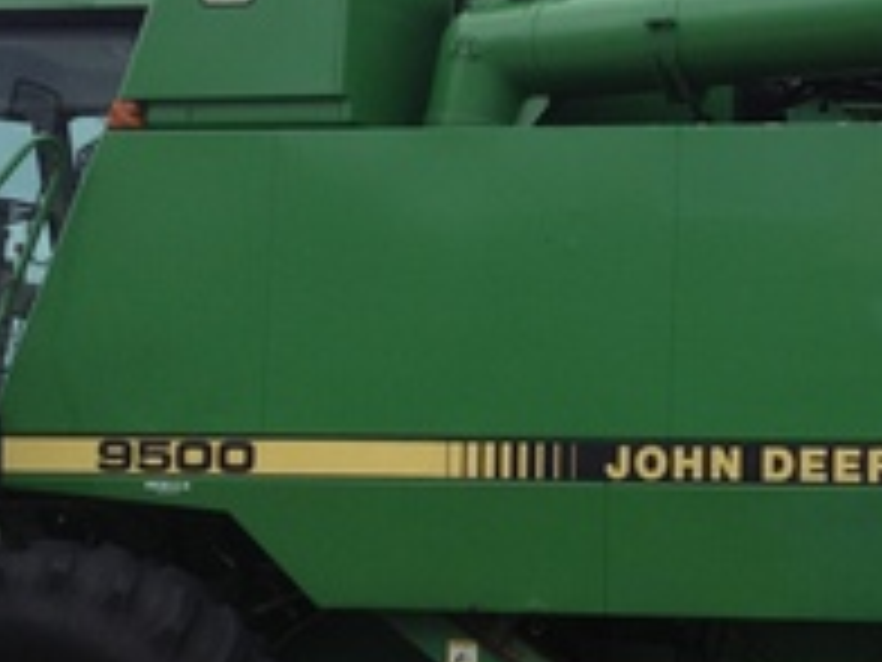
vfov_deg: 15.2
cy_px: 369
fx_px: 2472
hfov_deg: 20.0
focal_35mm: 97
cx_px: 742
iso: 50
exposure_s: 1/460
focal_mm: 4.28
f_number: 2.4
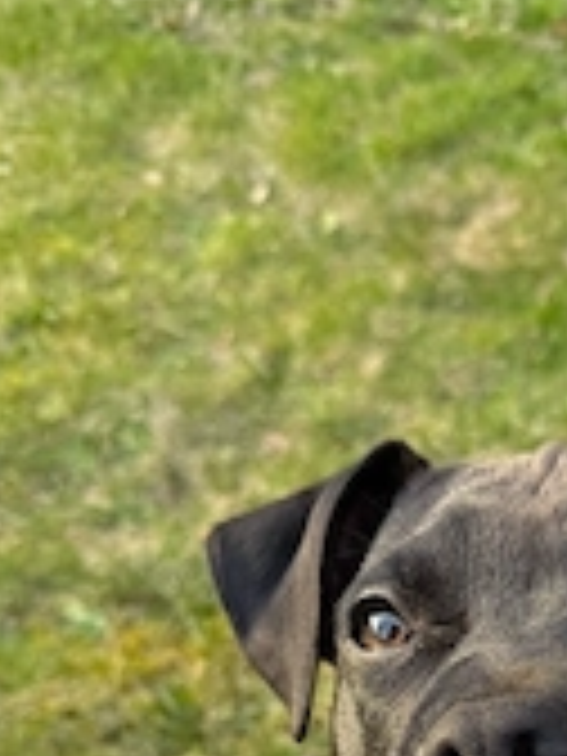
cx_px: 518
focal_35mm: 57
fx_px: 1245
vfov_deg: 29.5
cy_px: 882
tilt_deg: -52.9
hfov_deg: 24.9
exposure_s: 1/304
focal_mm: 6.76
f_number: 1.78
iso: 80
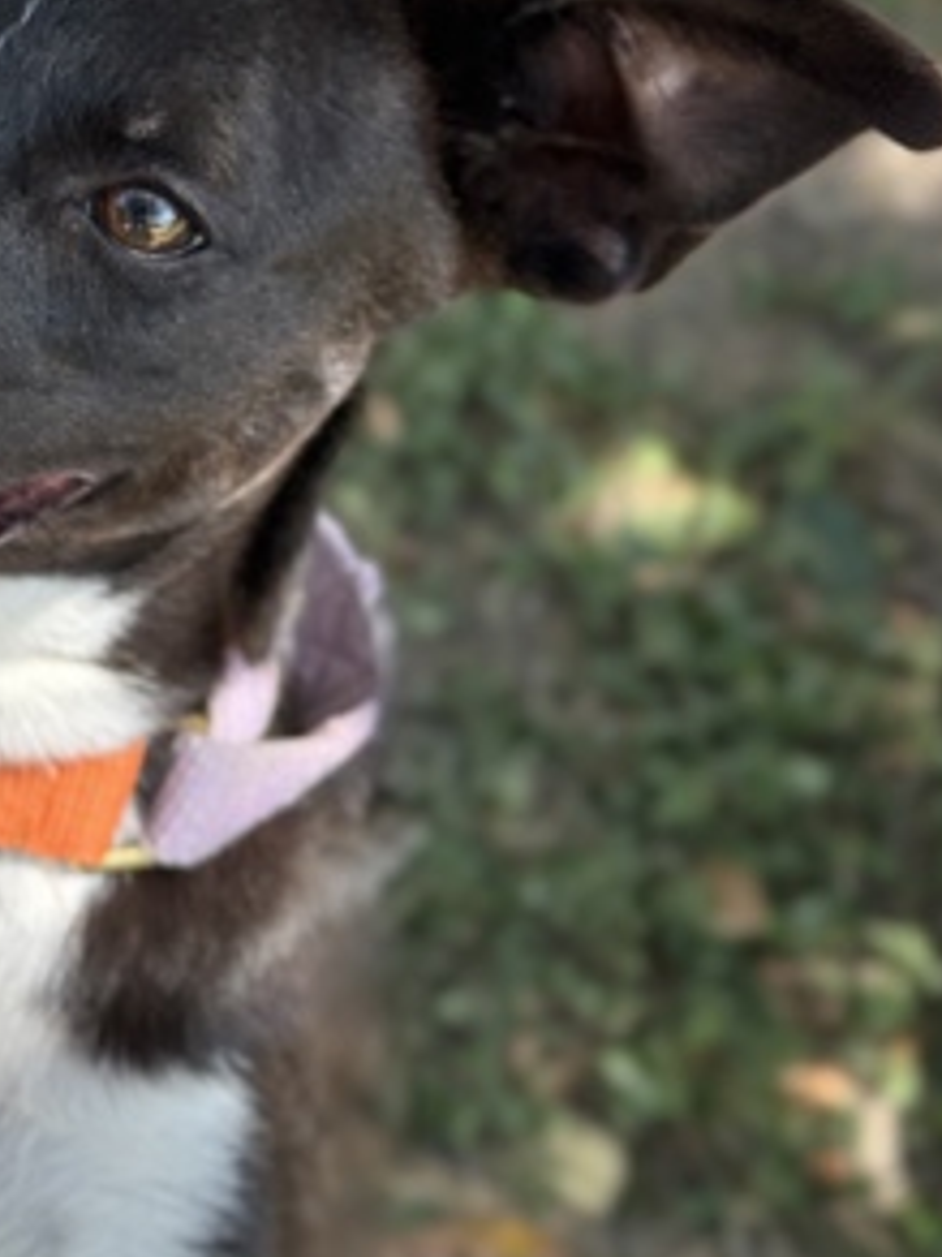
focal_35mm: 92
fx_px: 3338
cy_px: 220
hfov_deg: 15.9
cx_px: 146
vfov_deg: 21.0
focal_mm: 6.76
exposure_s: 1/328
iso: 64
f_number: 1.78
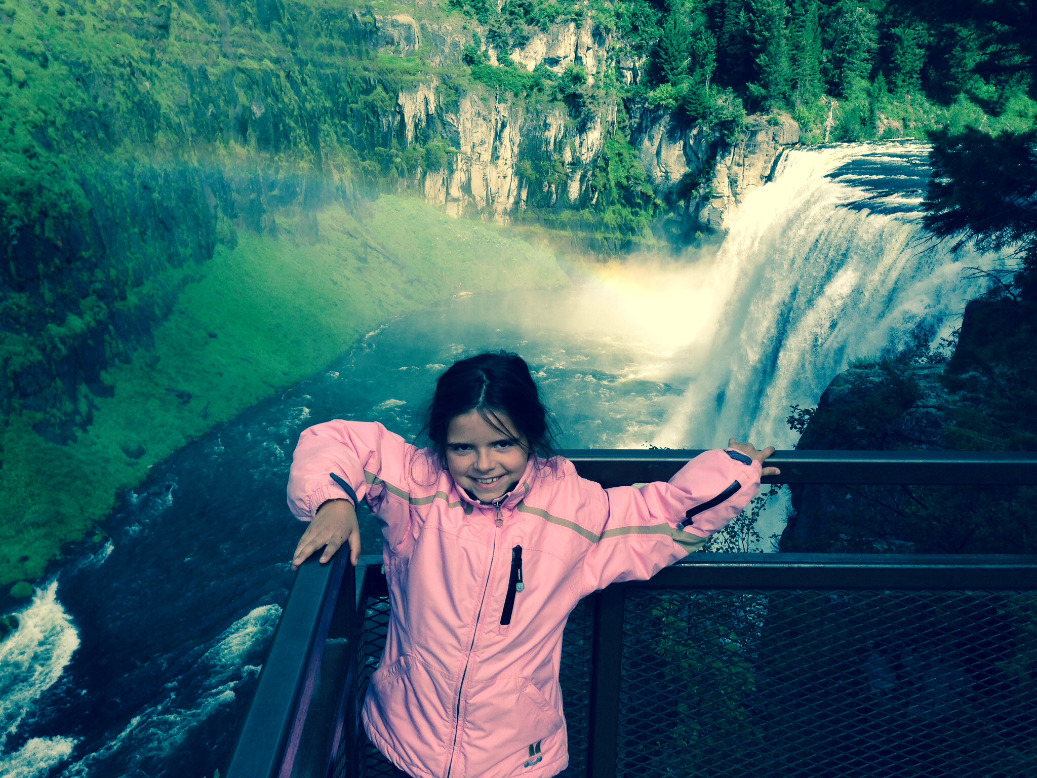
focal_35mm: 33
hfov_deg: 55.4
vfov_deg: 42.9
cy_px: 389
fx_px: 989
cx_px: 518
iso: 50
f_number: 2.4
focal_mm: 4.12
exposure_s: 1/1043
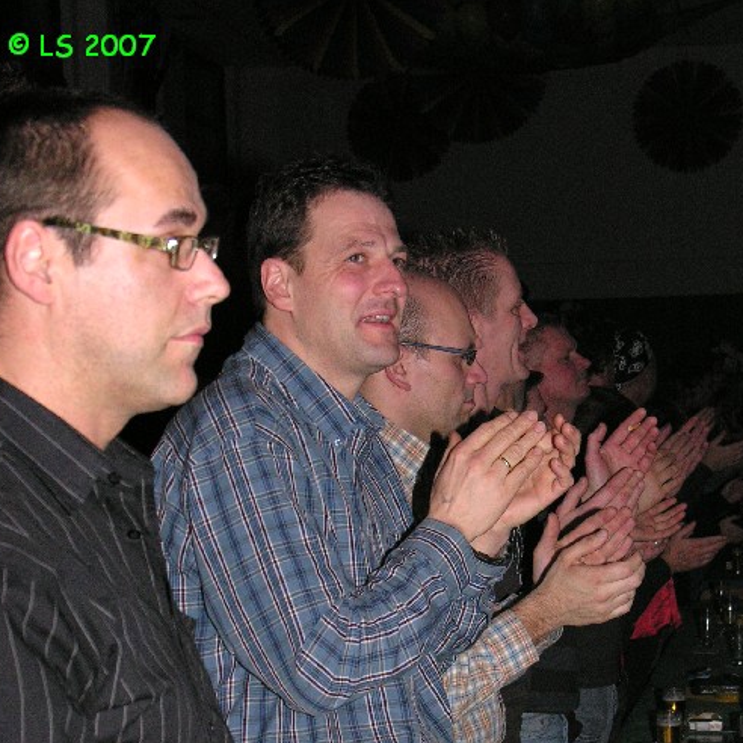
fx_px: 2234
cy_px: 600
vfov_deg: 18.7
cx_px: 430
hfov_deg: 18.9
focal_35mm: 92
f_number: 4
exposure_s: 1/60.1
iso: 200
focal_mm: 16.4
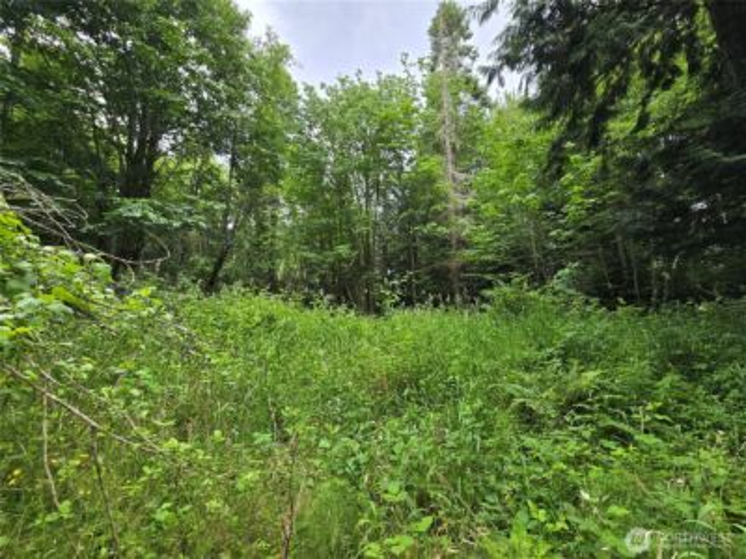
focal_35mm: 13
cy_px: 280
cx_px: 373
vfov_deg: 89.9
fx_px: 280
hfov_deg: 106.2
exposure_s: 1/215
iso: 50
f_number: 2.2
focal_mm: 2.2
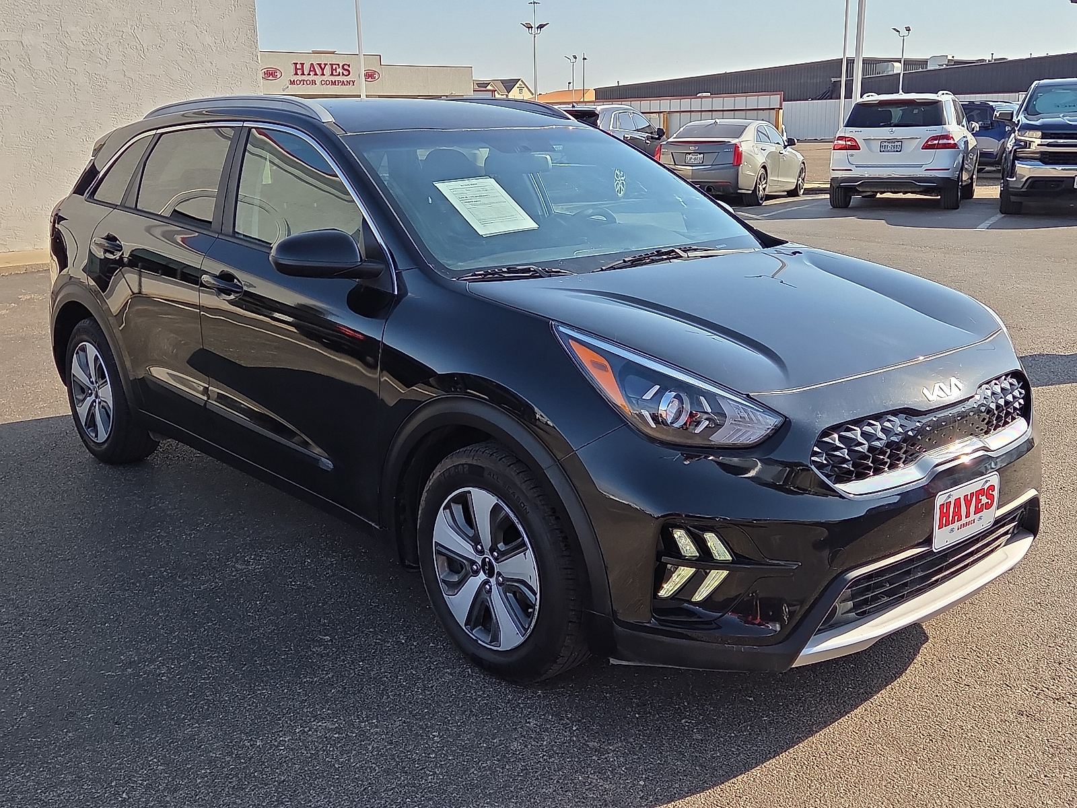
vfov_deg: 40.7
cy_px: 404
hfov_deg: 52.6
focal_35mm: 35
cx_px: 538
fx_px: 1089
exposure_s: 1/1429
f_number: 1.8
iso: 25
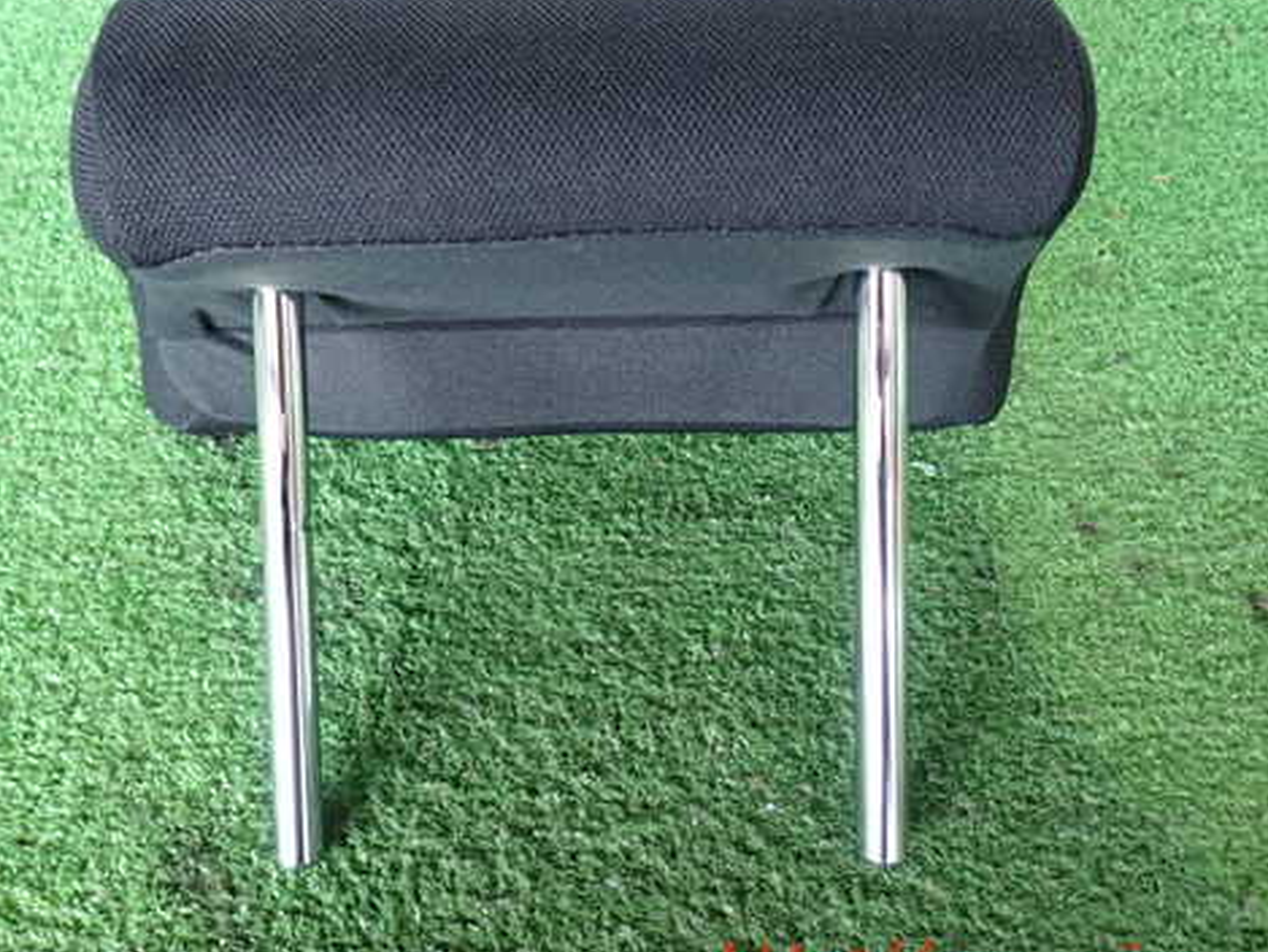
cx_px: 525
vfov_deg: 44.0
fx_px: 1172
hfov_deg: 56.5
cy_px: 395
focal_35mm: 32
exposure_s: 1/30
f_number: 2
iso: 320
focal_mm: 4.5
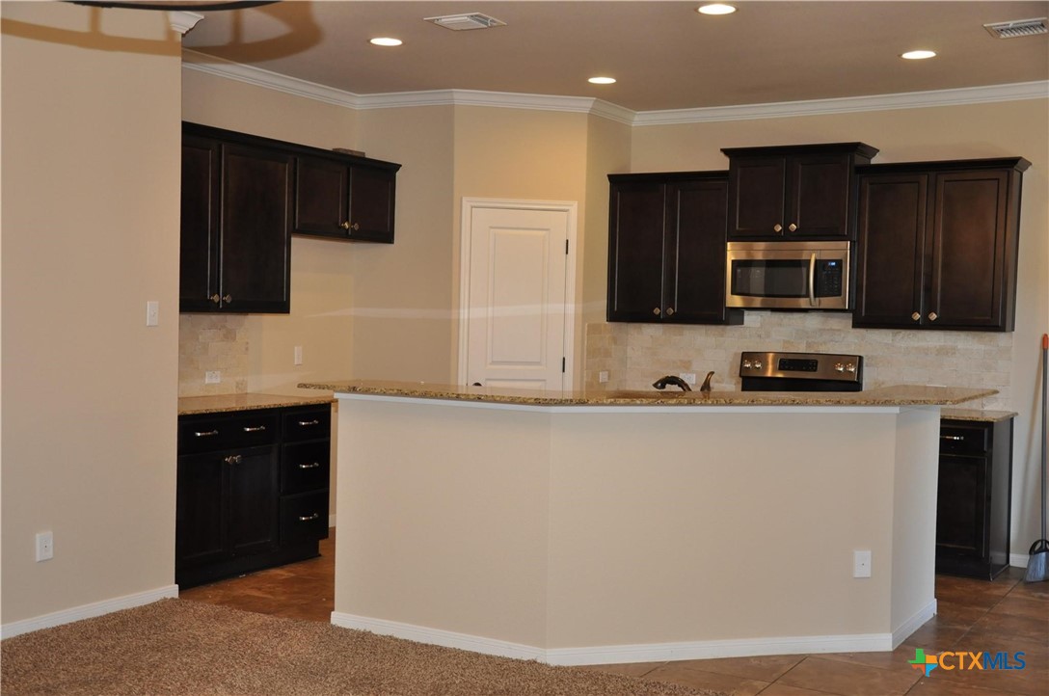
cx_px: 524
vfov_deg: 29.8
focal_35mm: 45
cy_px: 348
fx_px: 1309
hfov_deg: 43.7
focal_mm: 30
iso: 800
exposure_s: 1/60
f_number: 4.2
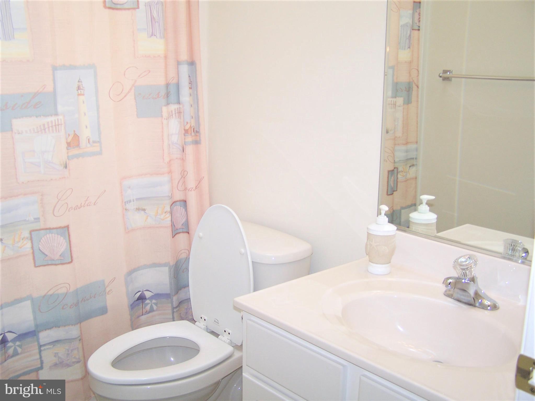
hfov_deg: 49.0
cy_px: 200
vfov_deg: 37.7
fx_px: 587
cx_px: 268
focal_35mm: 38
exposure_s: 1/60
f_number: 2.8
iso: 80
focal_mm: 6.3
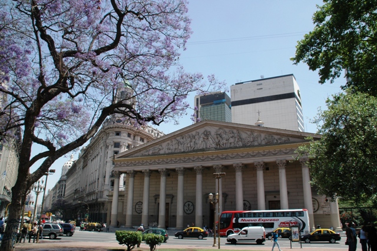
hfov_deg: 67.4
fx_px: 283
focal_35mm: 27
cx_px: 188
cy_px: 126
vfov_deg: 47.9
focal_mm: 18
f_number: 9
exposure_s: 1/320
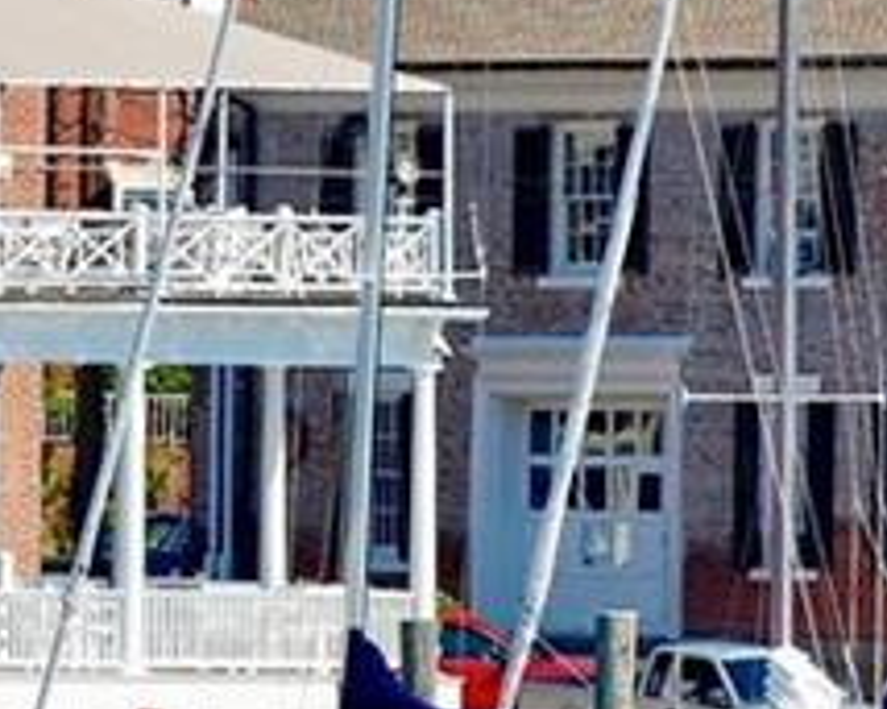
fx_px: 24770
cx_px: 58
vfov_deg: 1.6
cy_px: 282
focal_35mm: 944
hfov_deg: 2.1
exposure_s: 1/2000
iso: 360
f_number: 5.6
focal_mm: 140
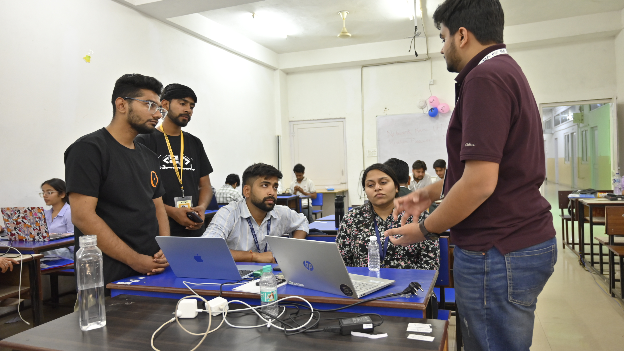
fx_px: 430
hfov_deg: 71.9
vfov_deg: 44.3
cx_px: 318
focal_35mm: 26
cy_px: 159
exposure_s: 1/40
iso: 1250
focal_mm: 24
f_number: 4
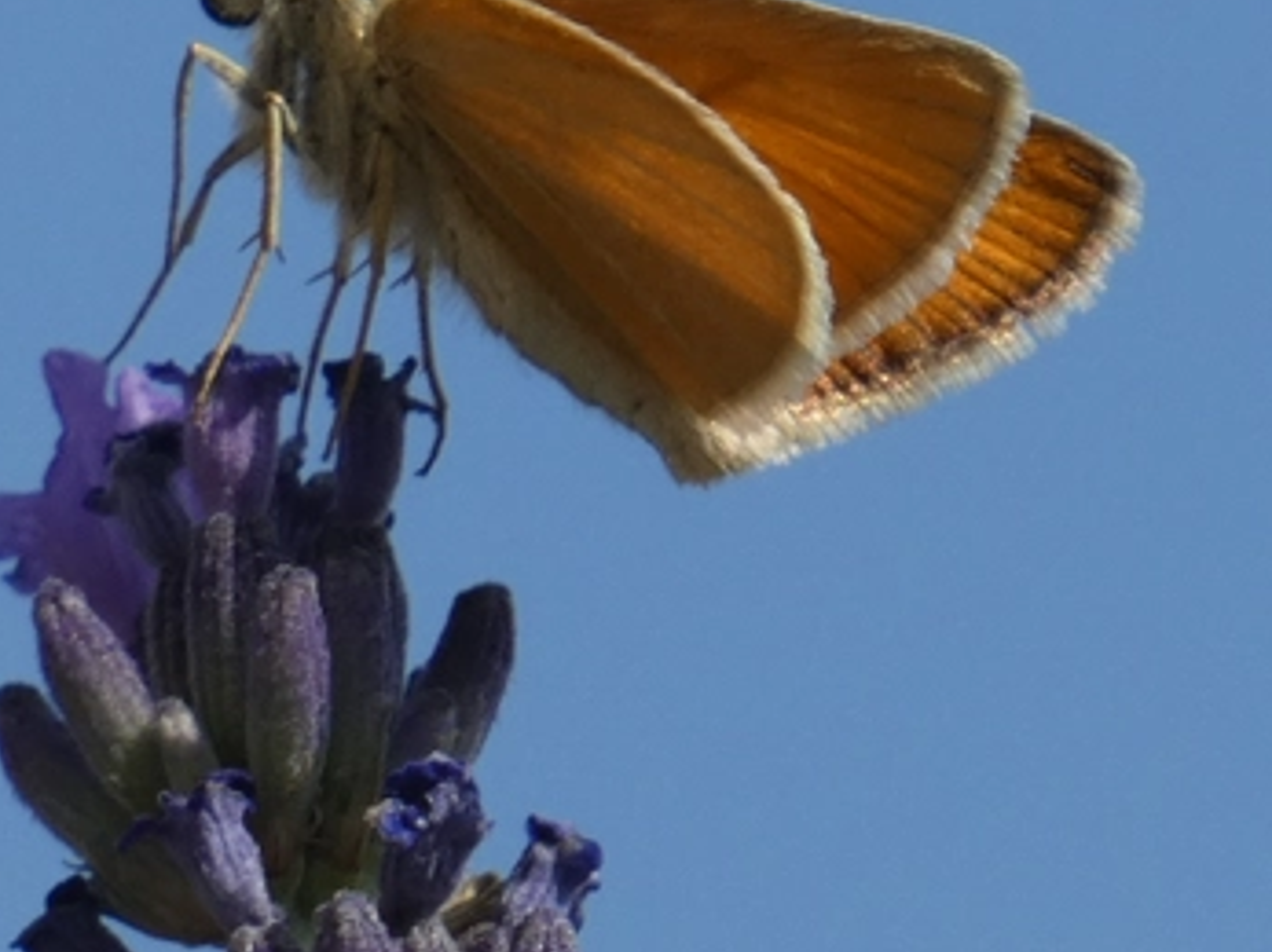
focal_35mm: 1043
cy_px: 381
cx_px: 488
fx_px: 38313
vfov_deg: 1.4
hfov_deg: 1.9
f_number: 5.6
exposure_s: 1/500
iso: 100
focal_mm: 101.4
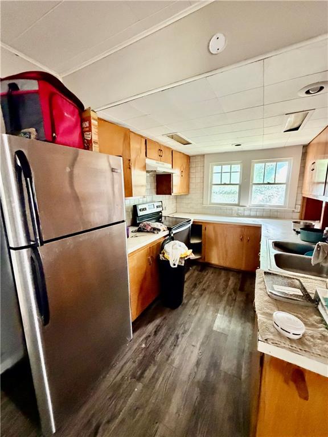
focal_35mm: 14
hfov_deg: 85.7
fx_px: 177
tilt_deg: -7.4
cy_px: 218
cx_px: 164
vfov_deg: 102.1
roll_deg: +2.5
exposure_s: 1/60
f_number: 2.2
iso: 1250
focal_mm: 2.22
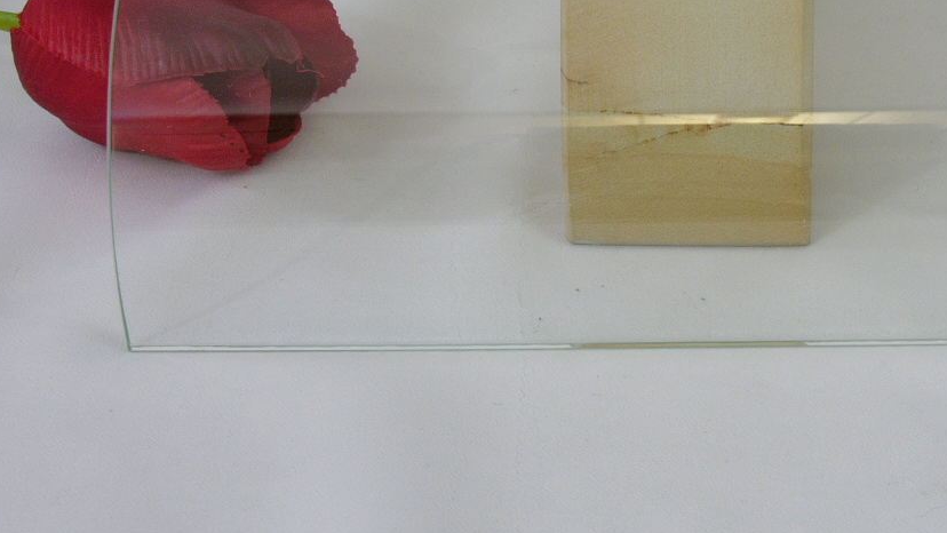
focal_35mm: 101
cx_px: 661
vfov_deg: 12.0
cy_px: 125
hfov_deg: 21.0
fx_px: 2537
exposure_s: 1/3.2
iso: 100
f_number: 8
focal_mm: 15.2
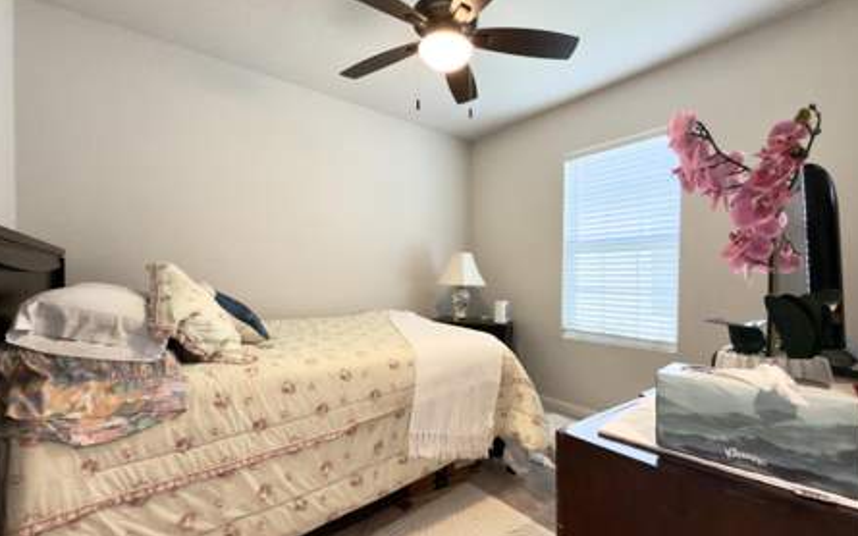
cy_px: 281
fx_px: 374
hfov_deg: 97.7
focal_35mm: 16
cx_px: 451
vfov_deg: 71.2
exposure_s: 1/30
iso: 125
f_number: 2.2
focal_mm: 2.22
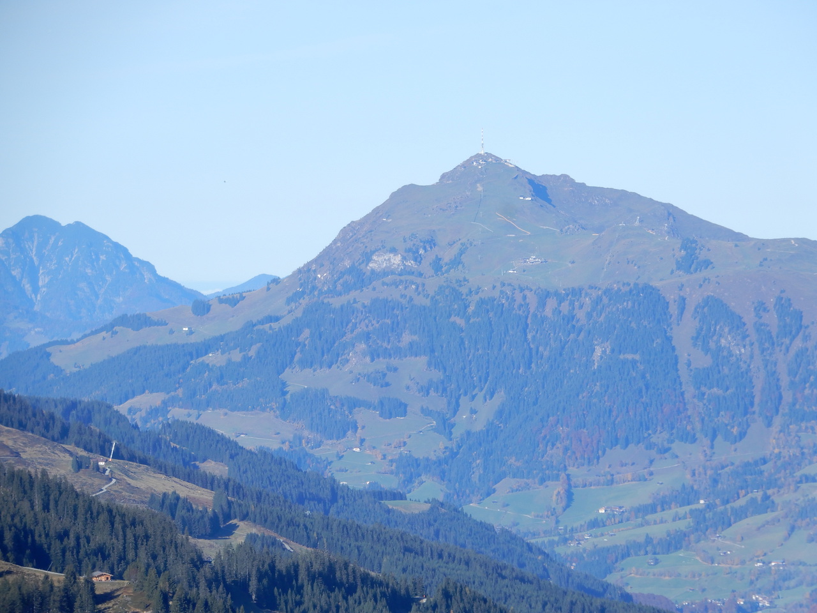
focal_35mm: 250
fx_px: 5900
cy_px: 306
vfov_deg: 5.9
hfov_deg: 7.9
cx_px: 408
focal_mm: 44.6
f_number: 5.6
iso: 80
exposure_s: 1/400
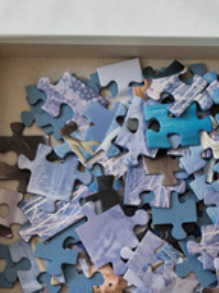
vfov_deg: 28.6
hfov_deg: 24.3
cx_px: 139
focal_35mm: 60
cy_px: 339
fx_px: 506
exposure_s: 1/100
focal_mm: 6.4
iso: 200
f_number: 1.8
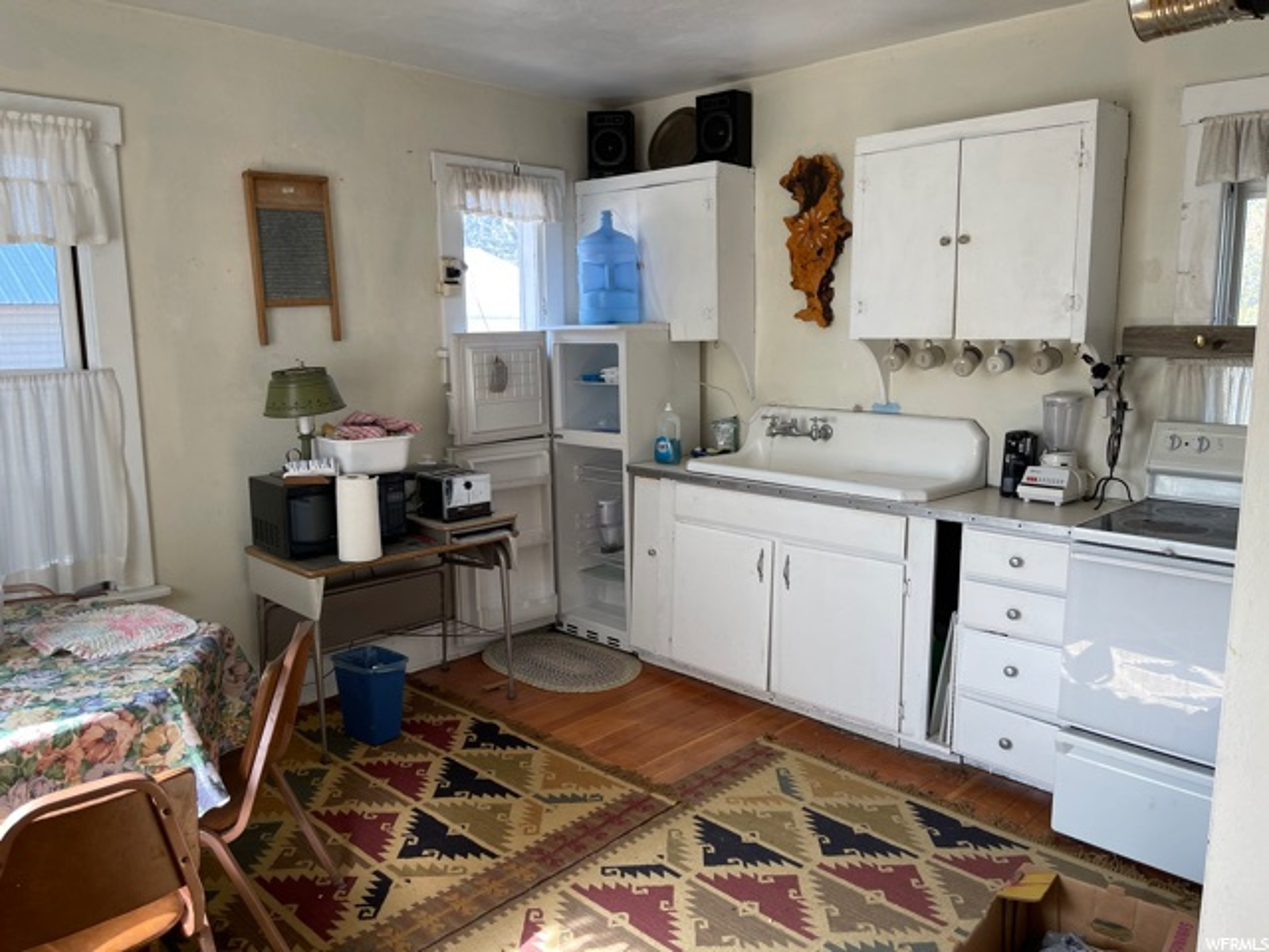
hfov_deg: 67.3
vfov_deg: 53.1
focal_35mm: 26
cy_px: 476
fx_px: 953
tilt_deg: -10.1
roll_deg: +0.2
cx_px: 634
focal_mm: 5.1
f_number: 1.6
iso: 50
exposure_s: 1/121
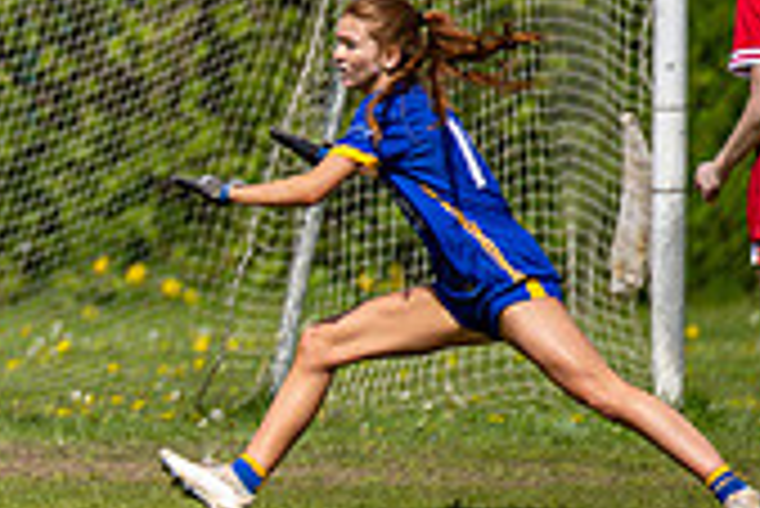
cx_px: -954
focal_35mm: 1473
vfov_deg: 0.9
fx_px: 31123
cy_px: 412
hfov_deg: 1.4
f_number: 2.8
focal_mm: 300
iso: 160
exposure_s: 1/6400
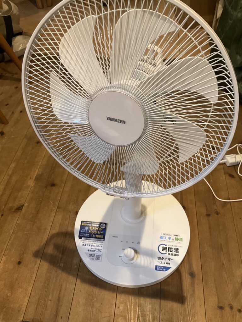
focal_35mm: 29
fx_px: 270
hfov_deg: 48.2
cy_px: 161
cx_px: 121
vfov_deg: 61.7
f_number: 1.8
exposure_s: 1/60
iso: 250
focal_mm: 3
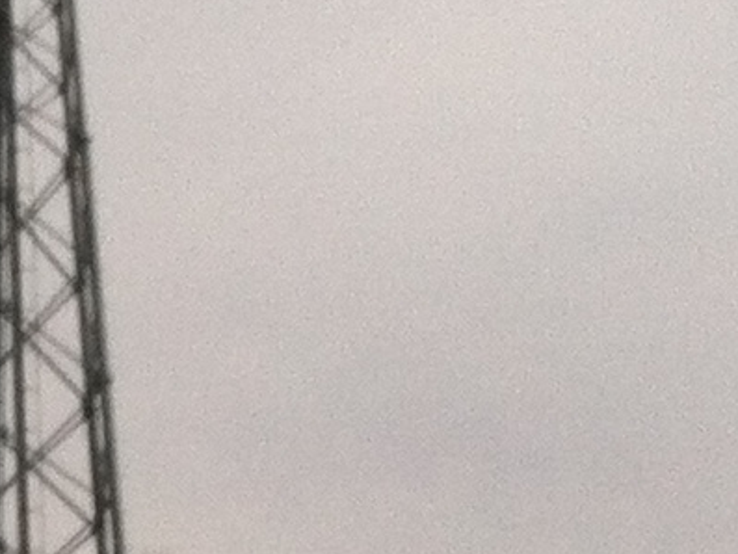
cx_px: -998
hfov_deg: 8.0
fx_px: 4862
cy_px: 643
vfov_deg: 6.5
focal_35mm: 228
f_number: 2.8
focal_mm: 3.85
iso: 80
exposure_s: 1/2143
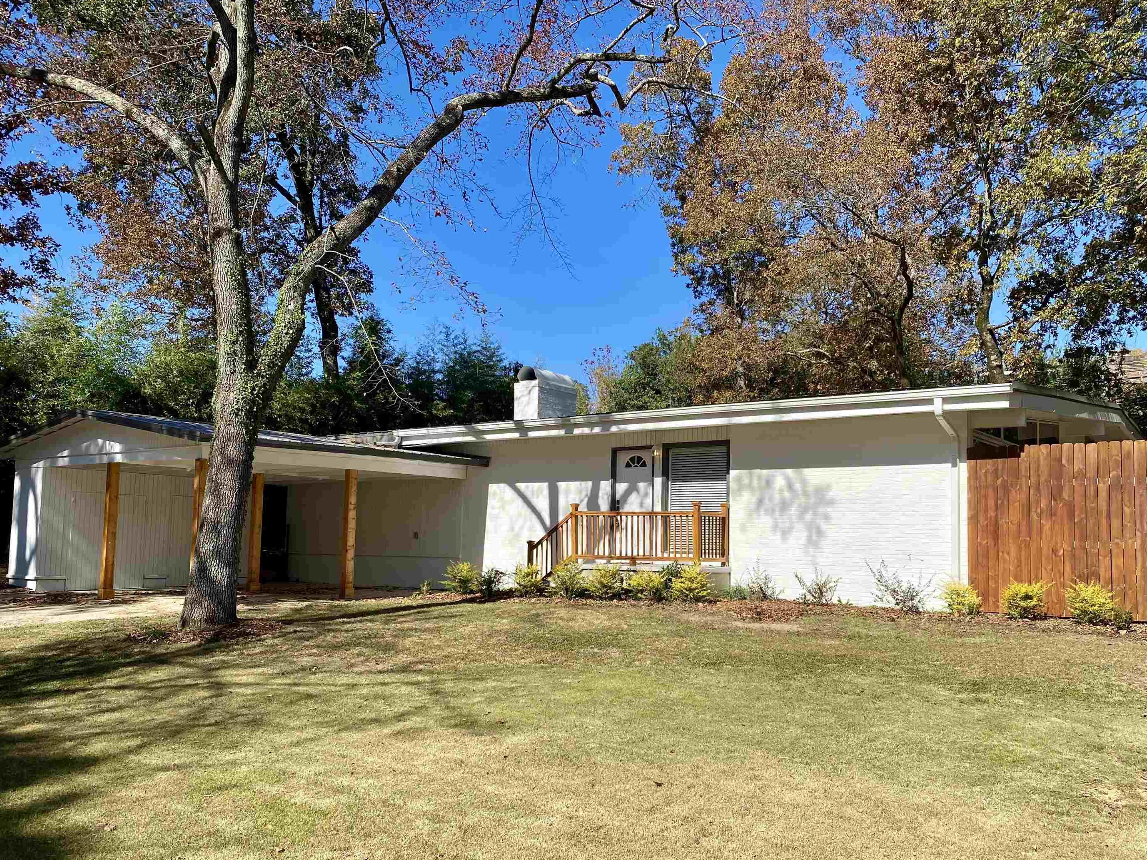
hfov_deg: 61.6
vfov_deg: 48.1
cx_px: 596
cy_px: 477
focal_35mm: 29
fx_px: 961
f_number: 1.8
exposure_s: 1/2410
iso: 32
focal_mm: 4.25
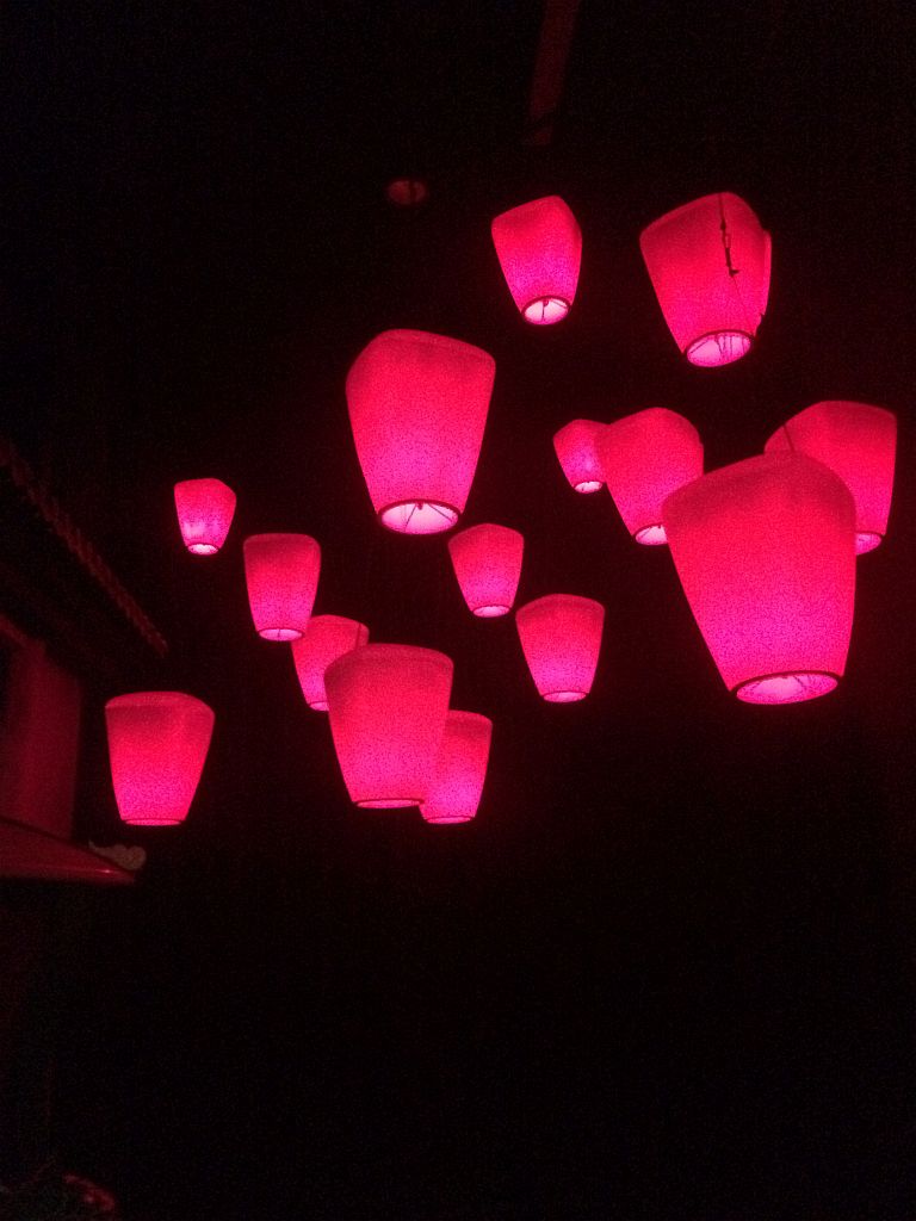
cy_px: 610
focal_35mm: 30
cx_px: 458
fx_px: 1058
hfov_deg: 46.8
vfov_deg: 60.0
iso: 800
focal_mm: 4.12
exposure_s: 1/15
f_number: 2.2
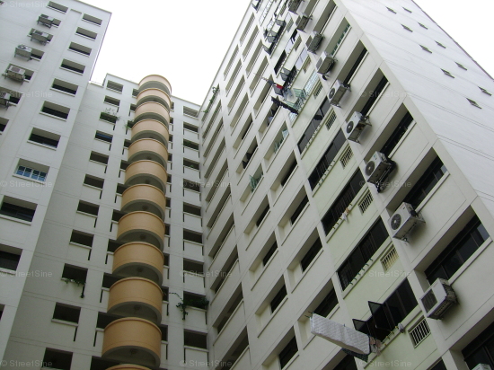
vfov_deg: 40.7
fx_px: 499
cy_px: 185
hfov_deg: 52.6
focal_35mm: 35
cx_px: 247
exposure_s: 1/210
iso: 50
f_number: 5.8
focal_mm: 5.95
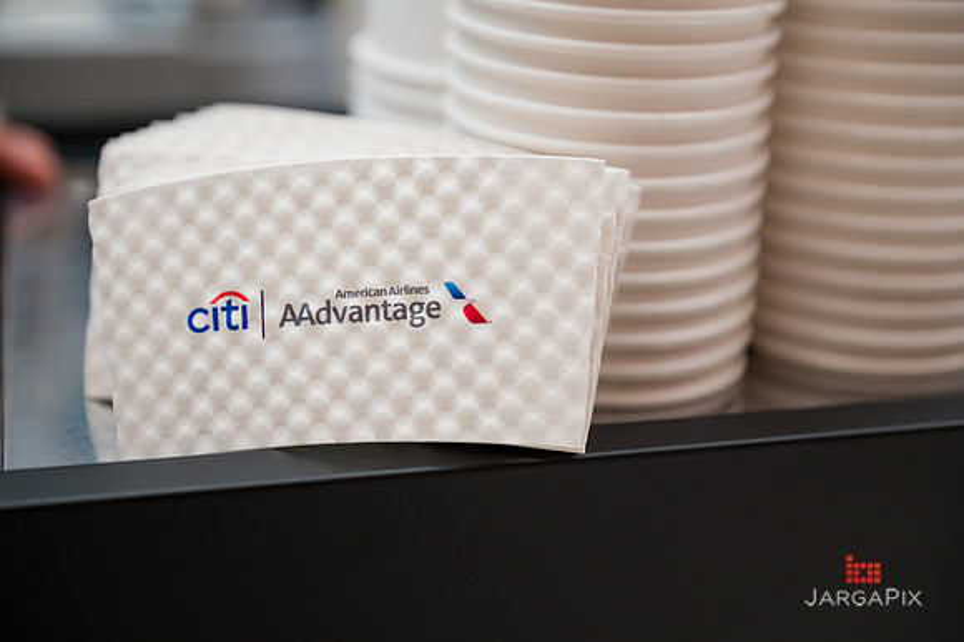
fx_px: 1552
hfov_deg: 34.5
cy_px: 321
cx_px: 482
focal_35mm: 58
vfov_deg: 23.4
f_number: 4
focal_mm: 58
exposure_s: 1/250
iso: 1600
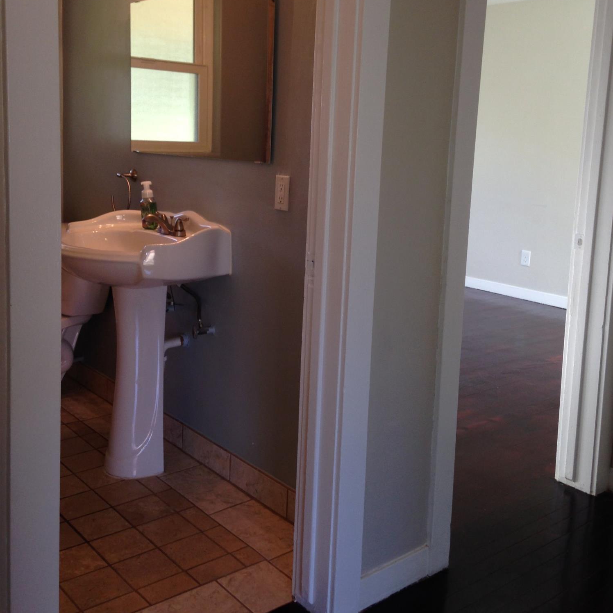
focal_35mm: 39
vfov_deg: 42.6
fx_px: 781
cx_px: 307
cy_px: 240
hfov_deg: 42.8
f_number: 2.4
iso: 50
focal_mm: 4.12
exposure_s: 1/40
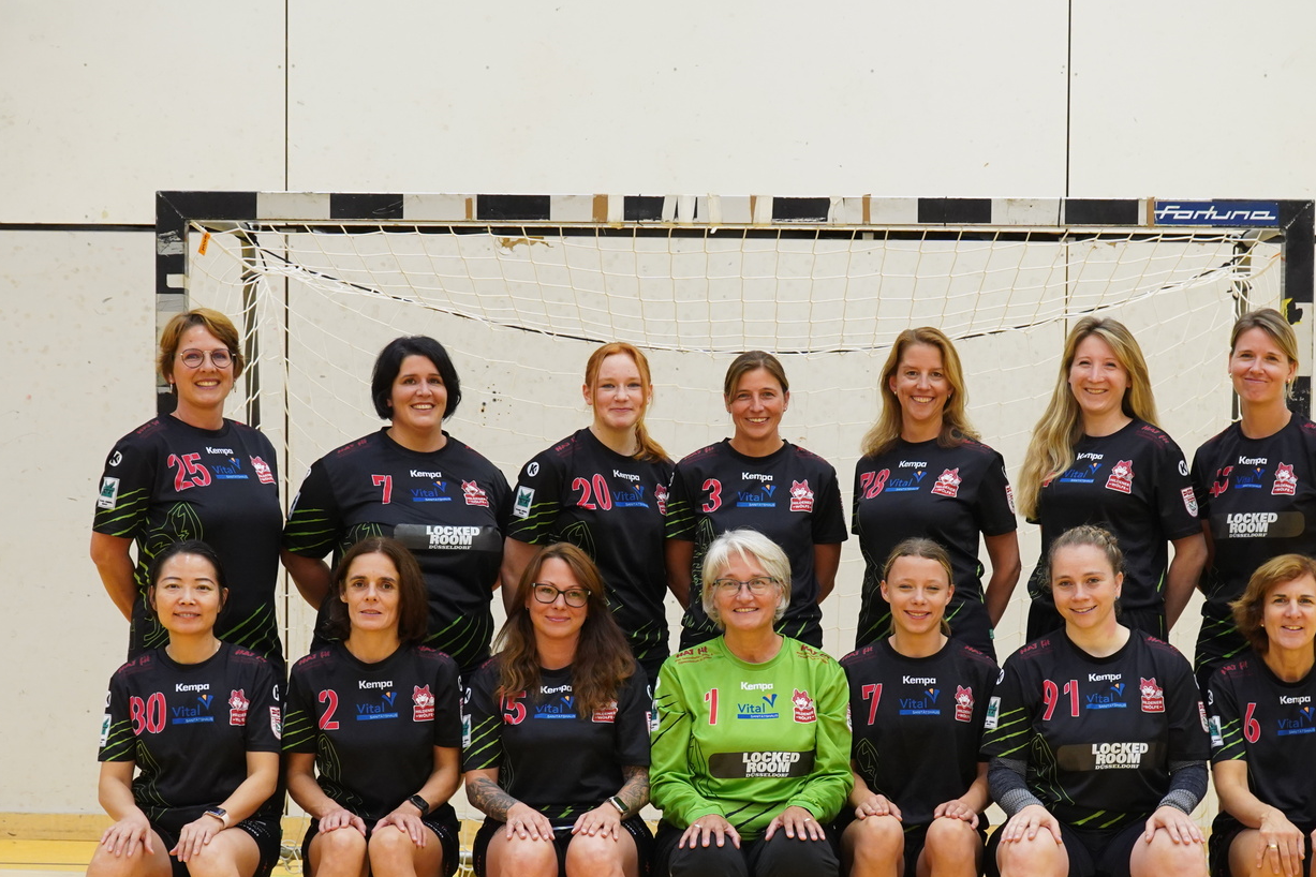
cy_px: 646
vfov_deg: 16.8
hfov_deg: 25.0
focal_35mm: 81
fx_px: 2961
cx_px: 735
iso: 2500
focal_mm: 52
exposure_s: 1/125
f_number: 6.3
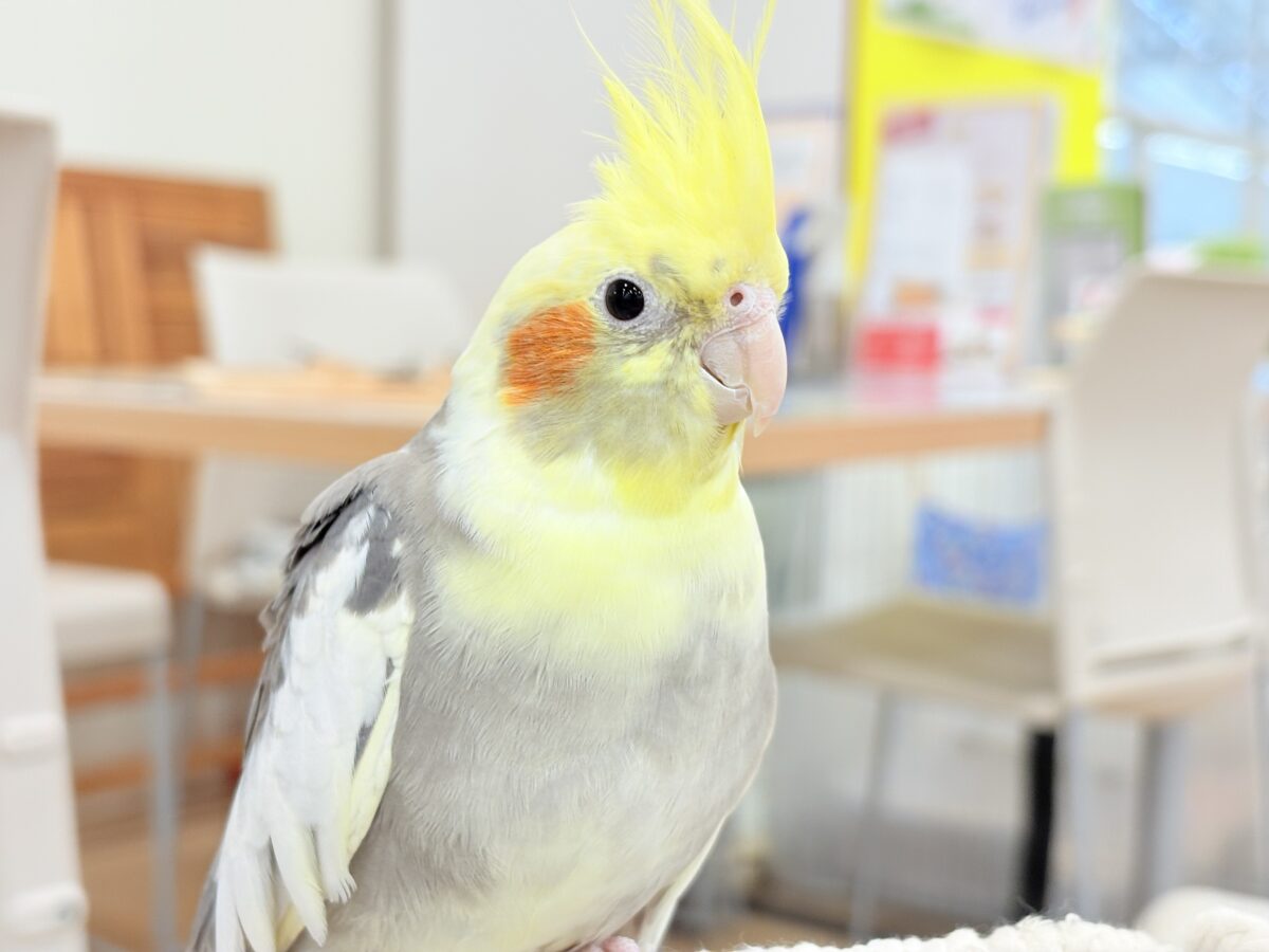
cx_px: 634
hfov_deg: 36.8
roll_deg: -1.1
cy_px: 476
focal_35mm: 52
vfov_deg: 28.0
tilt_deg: -4.0
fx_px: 1906
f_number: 1.6
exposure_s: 1/50
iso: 40
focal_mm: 5.96
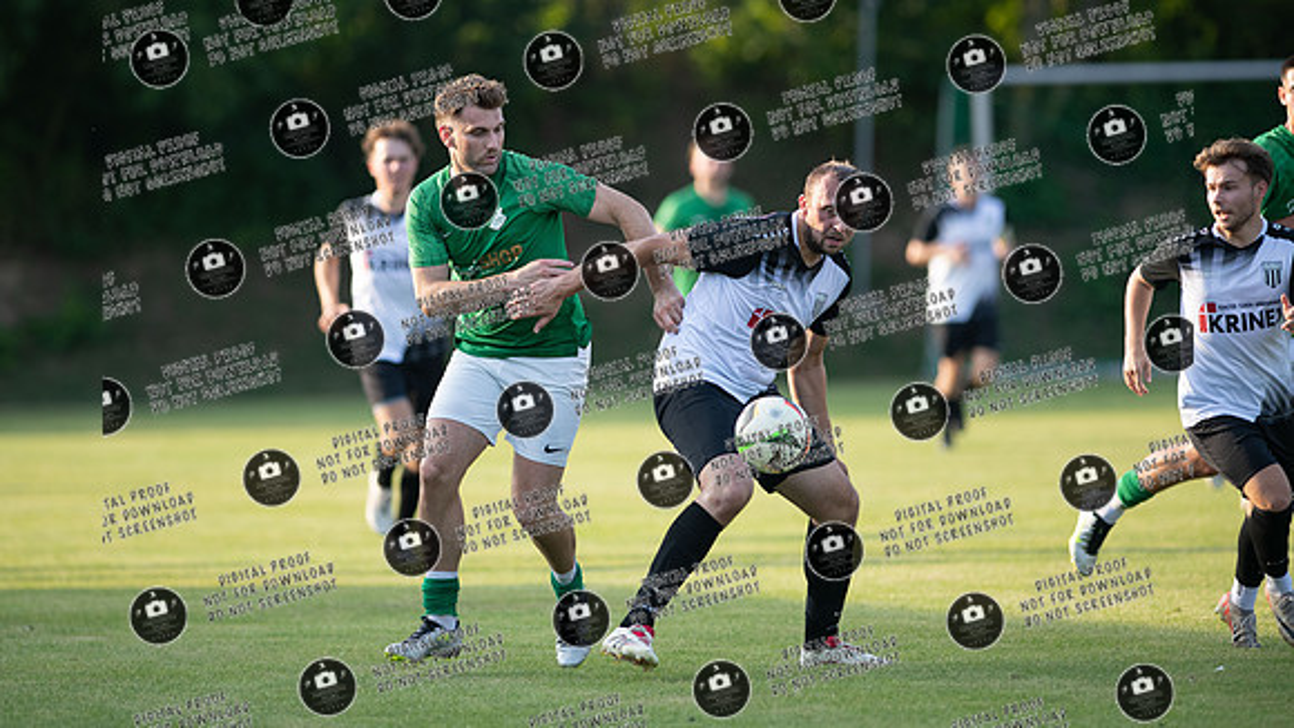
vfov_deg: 3.6
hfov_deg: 6.3
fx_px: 11666
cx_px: 600
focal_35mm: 340
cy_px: 304
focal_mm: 300
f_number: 3.2
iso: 450
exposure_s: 1/1600
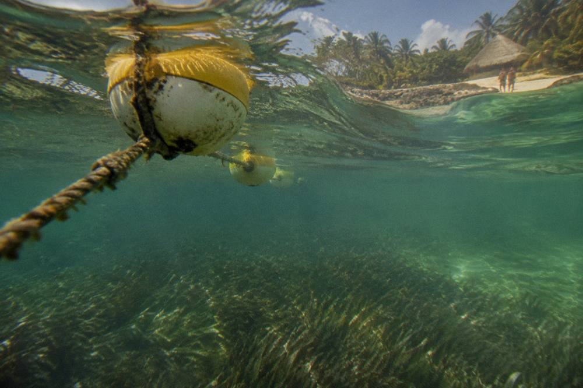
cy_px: 194
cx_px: 292
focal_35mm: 49
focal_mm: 49
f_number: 5.6
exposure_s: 1/800
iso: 320
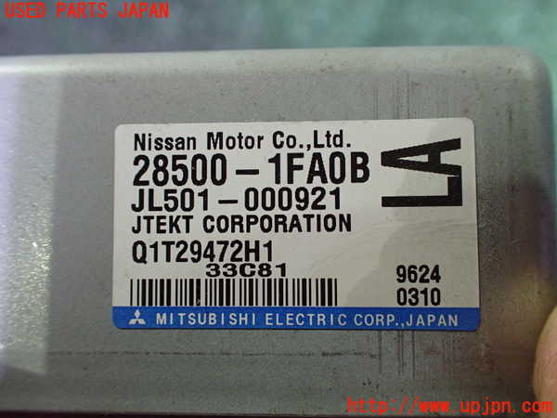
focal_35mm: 30
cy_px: 209
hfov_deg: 60.0
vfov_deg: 46.8
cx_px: 278
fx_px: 483
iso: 800
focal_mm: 5.4
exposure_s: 1/50
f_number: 2.3
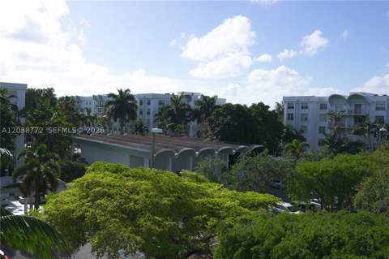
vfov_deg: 39.9
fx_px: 356
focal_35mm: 33
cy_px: 130
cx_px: 194
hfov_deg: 57.3
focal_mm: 22
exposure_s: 1/100
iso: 100
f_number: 16
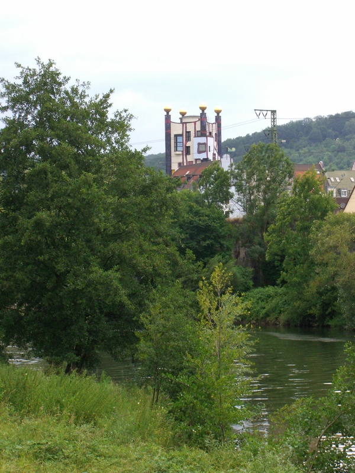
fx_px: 1559
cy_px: 236
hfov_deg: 13.0
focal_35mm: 114
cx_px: 178
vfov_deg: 17.3
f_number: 7.4
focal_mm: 23.7
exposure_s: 1/200
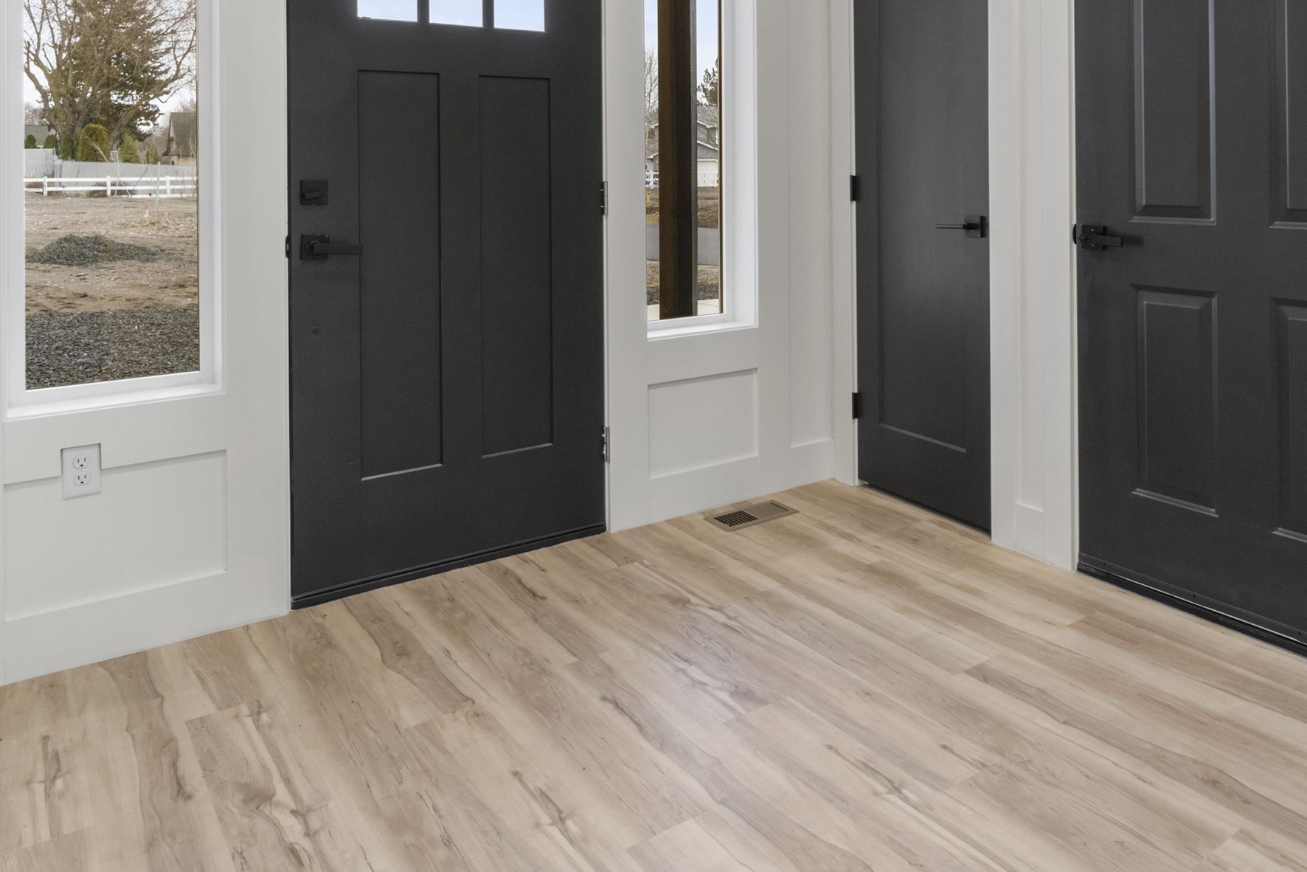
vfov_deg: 46.4
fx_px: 944
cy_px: 149
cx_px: 721
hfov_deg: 69.2
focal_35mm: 26
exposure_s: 1/1.67
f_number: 8
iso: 320
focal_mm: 10
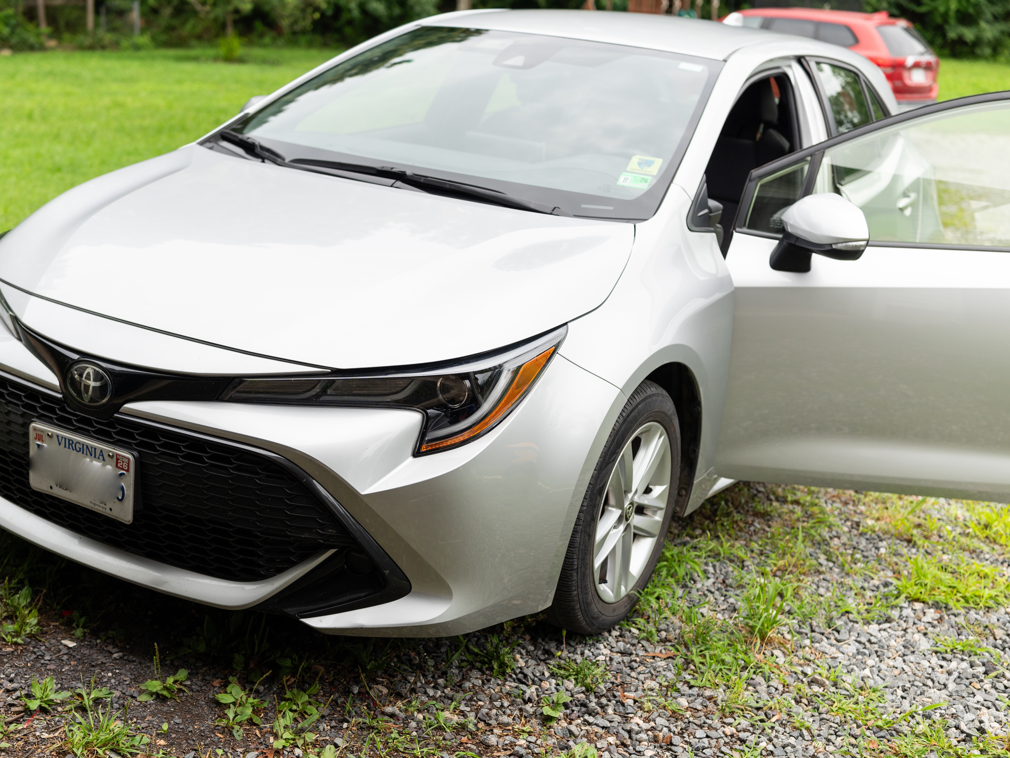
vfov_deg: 32.5
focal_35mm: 45
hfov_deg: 42.4
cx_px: 442
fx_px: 1300
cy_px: 378
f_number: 2
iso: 100
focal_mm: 27
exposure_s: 1/160
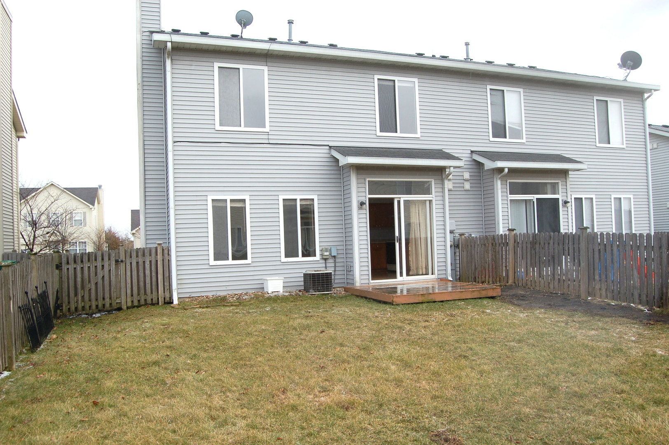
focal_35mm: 27
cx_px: 334
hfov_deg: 67.4
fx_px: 501
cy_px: 222
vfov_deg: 47.9
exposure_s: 1/160
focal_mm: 18
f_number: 6.3
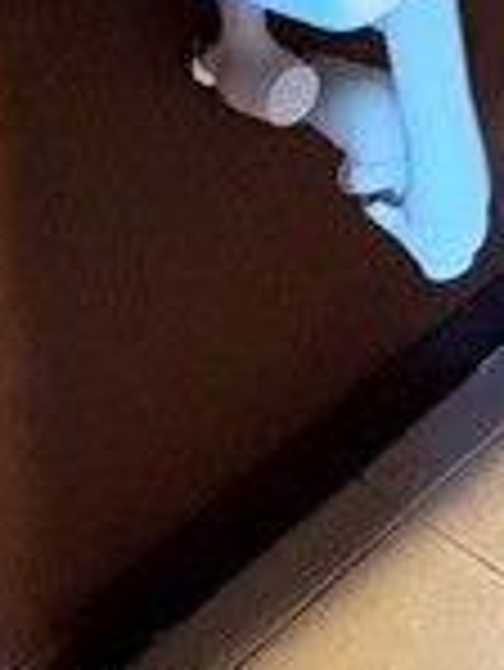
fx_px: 1861
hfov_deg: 14.2
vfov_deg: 17.9
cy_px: -378
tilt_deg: -19.6
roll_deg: +3.1
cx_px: 796
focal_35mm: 96
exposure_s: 1/60
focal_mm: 2.22
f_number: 2.2
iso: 1250
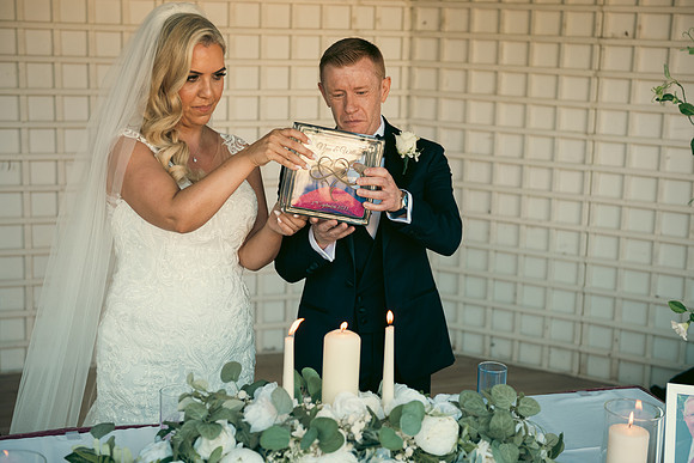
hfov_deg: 34.5
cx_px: 347
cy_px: 232
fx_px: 1118
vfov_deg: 23.4
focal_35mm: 58
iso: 320
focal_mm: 58
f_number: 3.5
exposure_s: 1/250
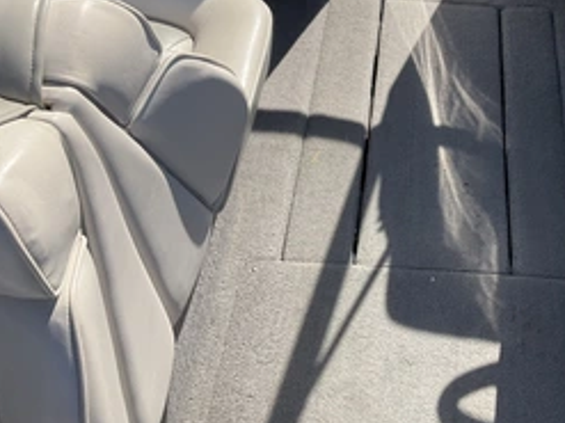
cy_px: 119
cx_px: 453
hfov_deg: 38.9
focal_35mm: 47
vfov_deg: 30.5
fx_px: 767
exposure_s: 1/1250
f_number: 1.8
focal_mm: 3
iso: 25
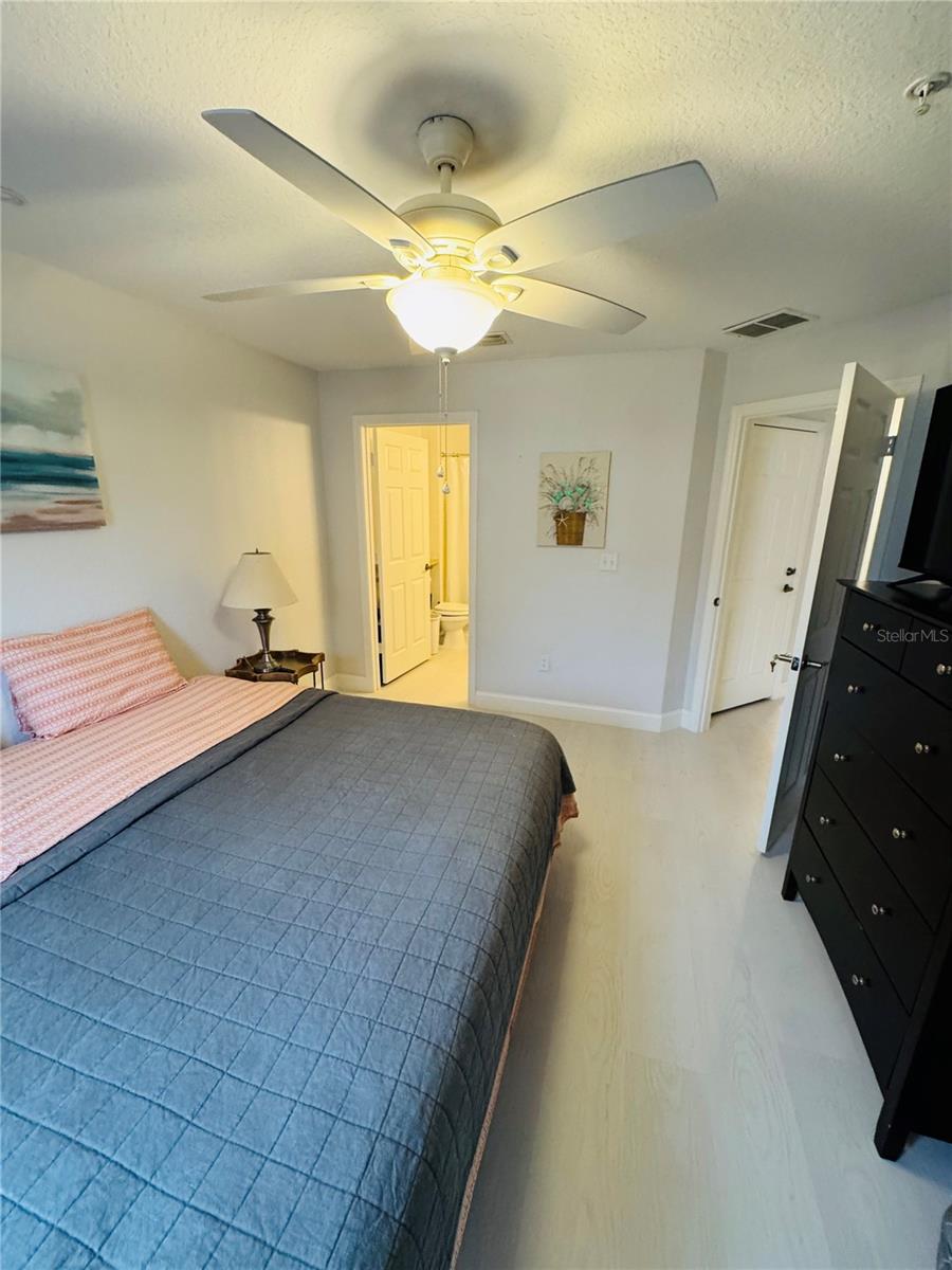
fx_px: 513
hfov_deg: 85.7
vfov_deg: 102.1
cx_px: 476
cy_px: 635
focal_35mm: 14
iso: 320
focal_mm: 2.22
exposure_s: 1/60
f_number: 2.2
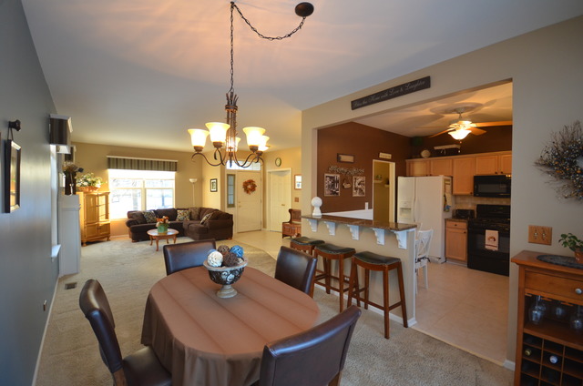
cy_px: 193
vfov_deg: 77.1
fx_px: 242
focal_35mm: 15
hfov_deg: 100.5
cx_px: 292
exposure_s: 1/60
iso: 560
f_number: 4
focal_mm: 10
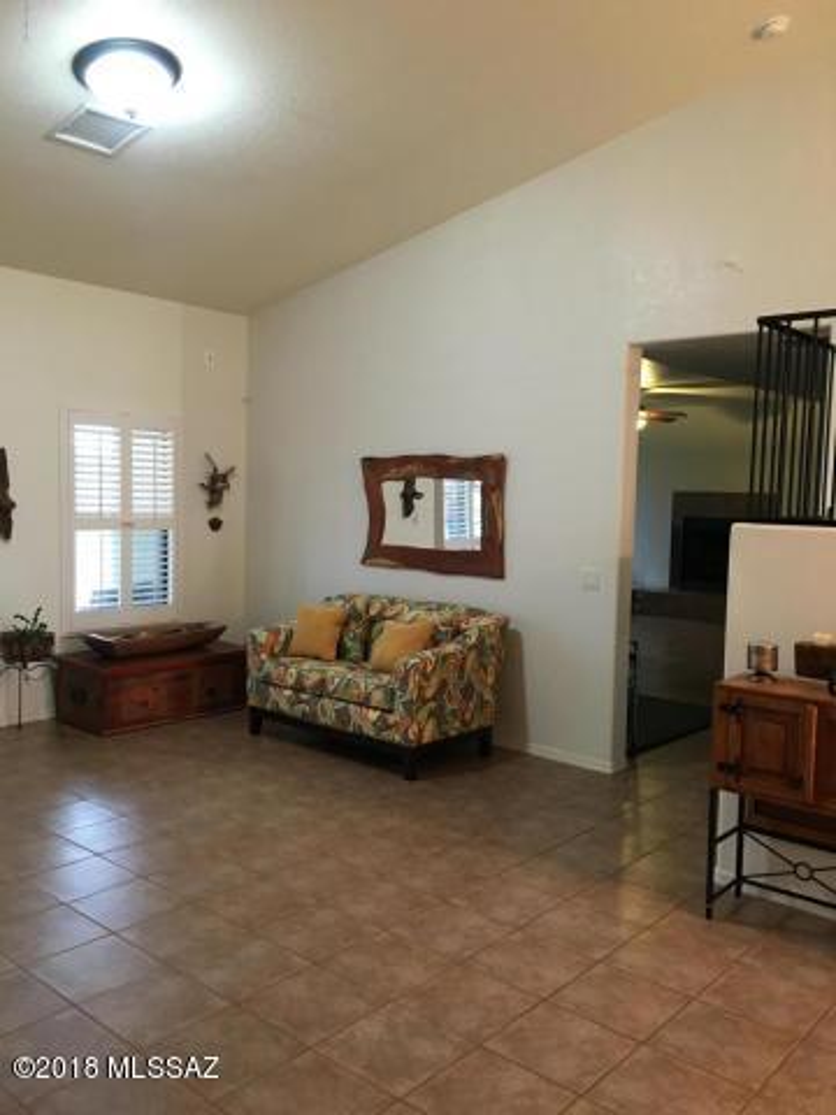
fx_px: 934
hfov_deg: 48.2
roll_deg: -0.8
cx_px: 418
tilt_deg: -2.2
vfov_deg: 61.7
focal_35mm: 29
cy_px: 558
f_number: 2.2
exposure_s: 1/17
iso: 200
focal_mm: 4.15
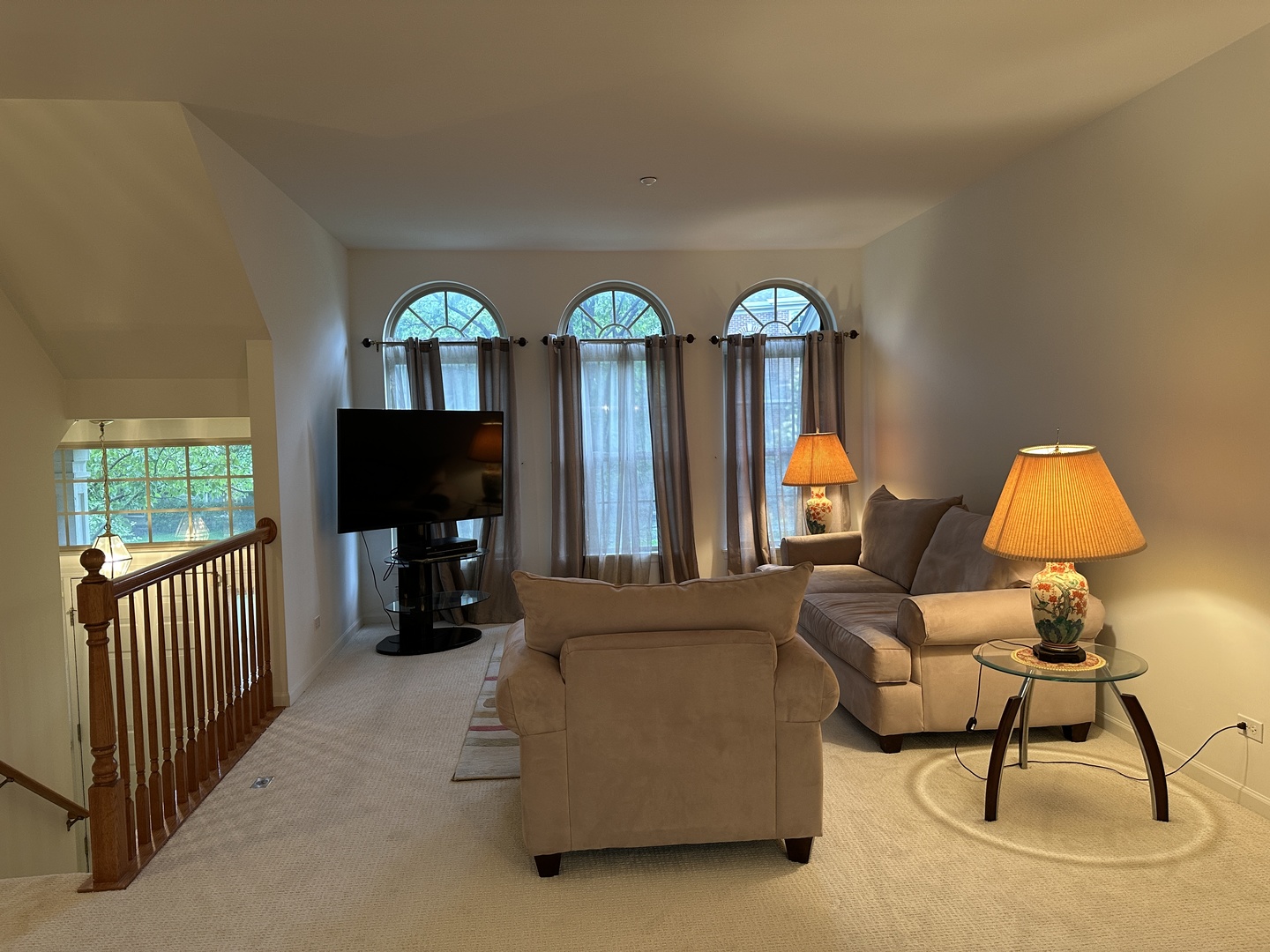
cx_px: 635
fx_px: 881
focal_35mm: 24
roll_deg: +1.4
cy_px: 476
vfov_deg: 56.8
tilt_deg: -2.2
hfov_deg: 71.6
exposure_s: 1/60
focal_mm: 6.86
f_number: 1.78
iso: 200
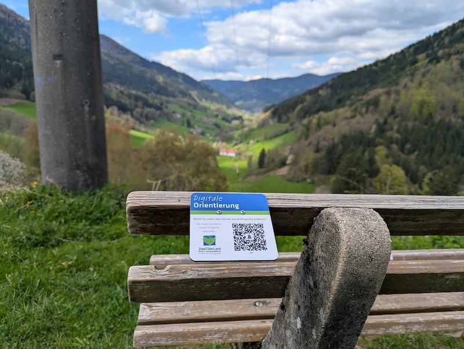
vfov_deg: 56.9
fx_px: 322
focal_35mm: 24
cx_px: 232
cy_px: 174
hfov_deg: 71.5
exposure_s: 1/1348
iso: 47
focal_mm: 6.81
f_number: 1.85
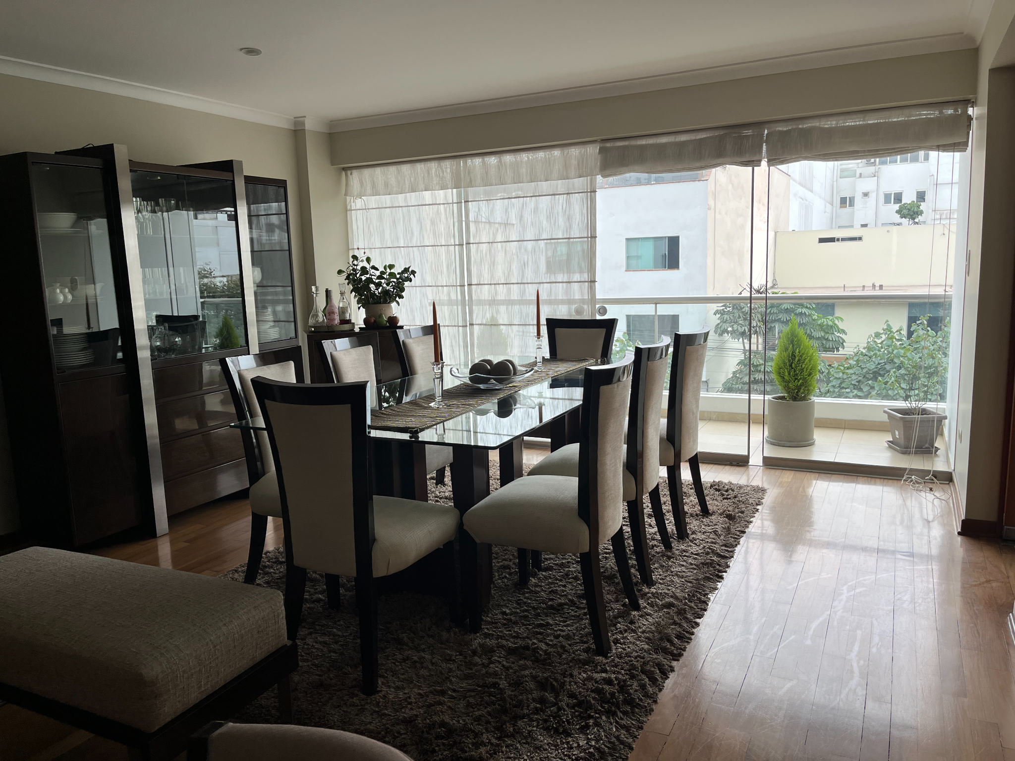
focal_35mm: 26
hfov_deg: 67.3
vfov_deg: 53.1
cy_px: 380
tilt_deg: -10.7
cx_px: 508
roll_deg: +2.4
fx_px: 762
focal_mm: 5.1
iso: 50
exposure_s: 1/416
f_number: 1.6
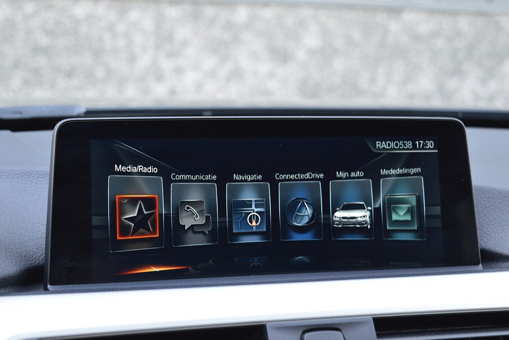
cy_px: 171
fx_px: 863
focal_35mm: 61
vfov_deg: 22.3
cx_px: 252
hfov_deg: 32.9
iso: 800
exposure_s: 1/60
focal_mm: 40
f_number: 6.3
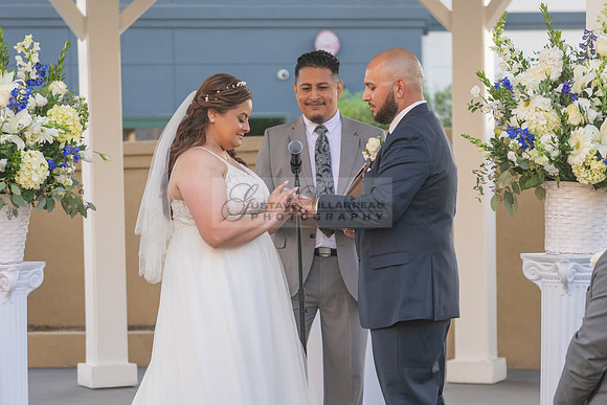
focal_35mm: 116
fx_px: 1959
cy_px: 321
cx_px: 225
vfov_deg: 11.8
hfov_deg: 17.6
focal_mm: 70
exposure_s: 1/800
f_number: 2.8
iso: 400
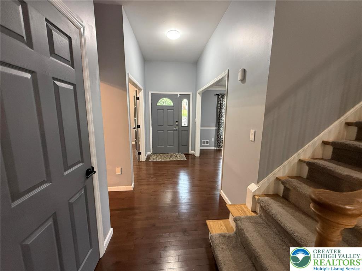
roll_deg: -0.3
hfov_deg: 102.1
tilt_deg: -8.5
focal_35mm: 14
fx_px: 146
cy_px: 136
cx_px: 181
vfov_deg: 85.7
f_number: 2.2
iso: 500
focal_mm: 2.22
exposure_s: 1/60
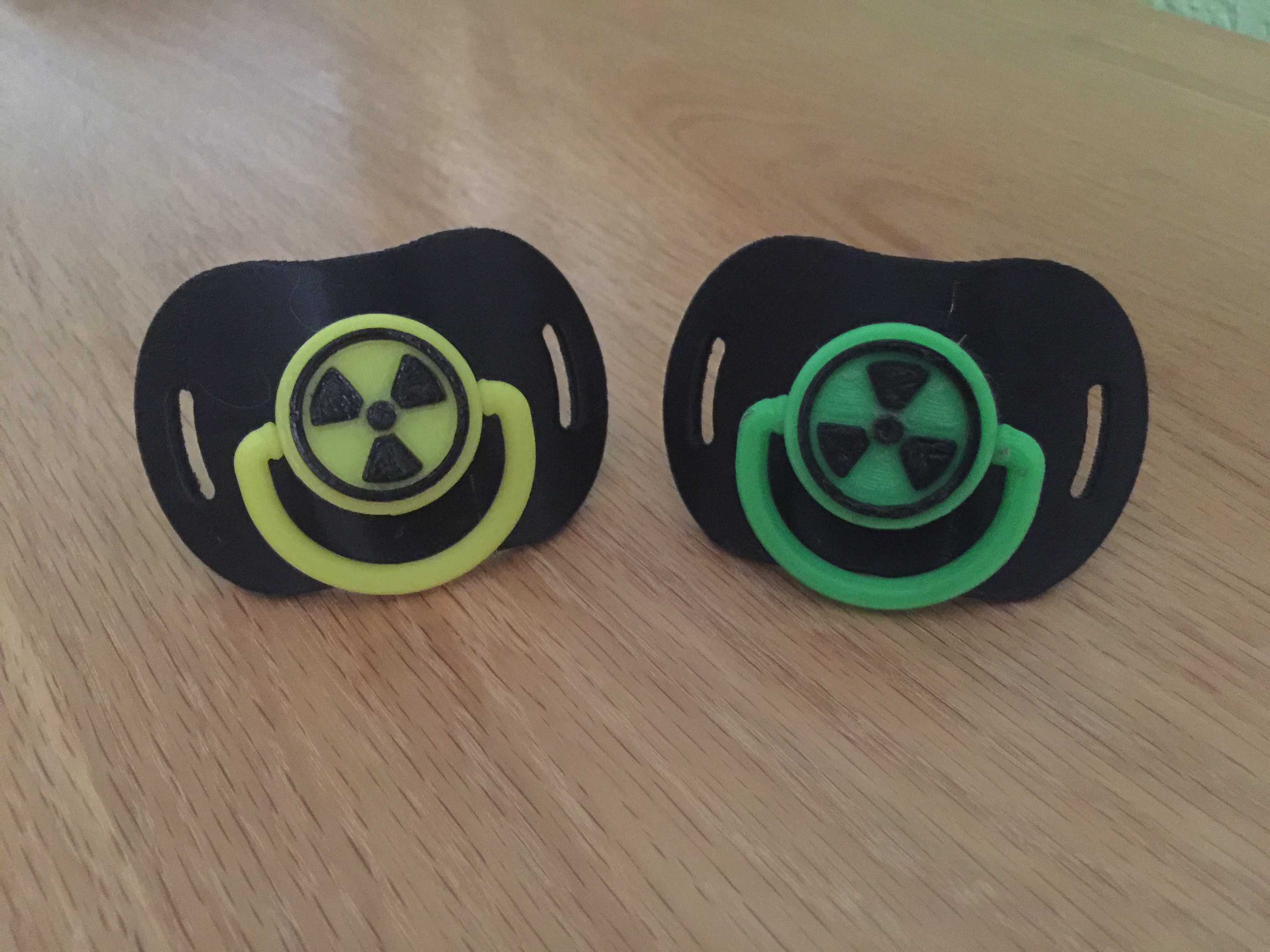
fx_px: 1064
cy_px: 476
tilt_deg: -41.3
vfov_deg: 48.2
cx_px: 635
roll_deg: +1.0
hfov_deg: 61.7
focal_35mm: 29
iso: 320
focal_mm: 4.15
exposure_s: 1/4
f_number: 2.2
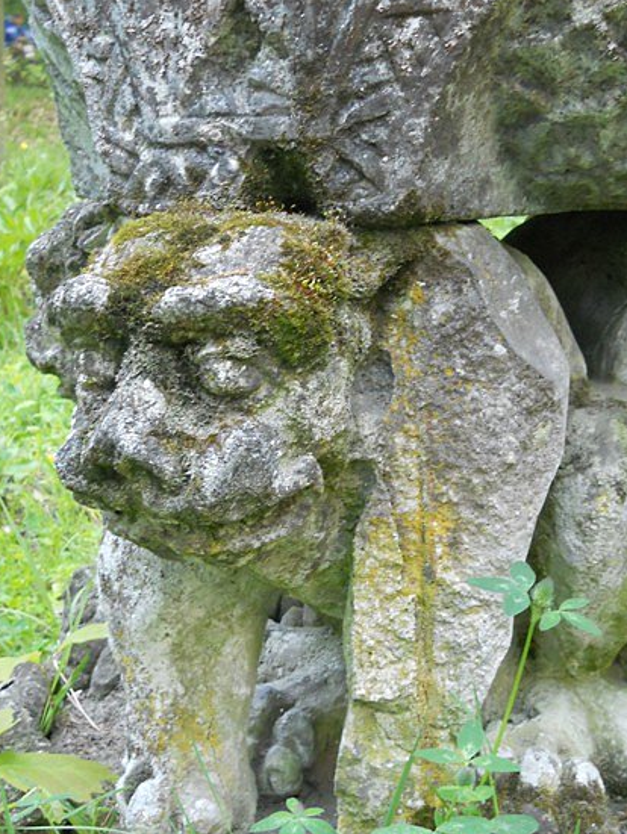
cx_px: 317
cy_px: 424
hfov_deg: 22.6
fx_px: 1568
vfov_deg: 29.8
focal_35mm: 65
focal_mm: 9.24
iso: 400
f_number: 3.6
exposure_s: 1/30
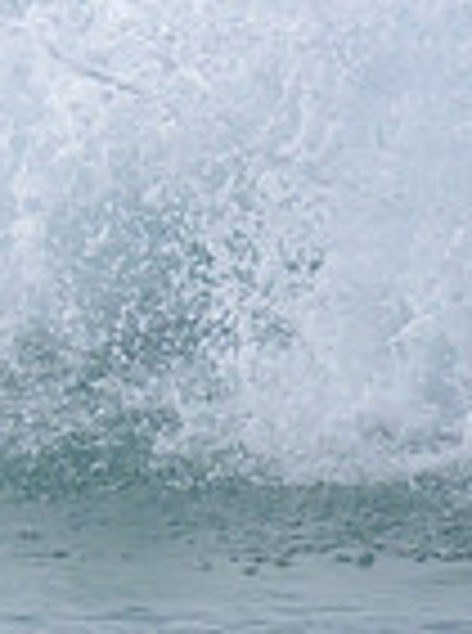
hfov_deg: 0.3
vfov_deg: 0.5
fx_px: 79575
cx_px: -878
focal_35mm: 4357
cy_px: -147
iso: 800
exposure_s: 1/2000
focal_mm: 800
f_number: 11
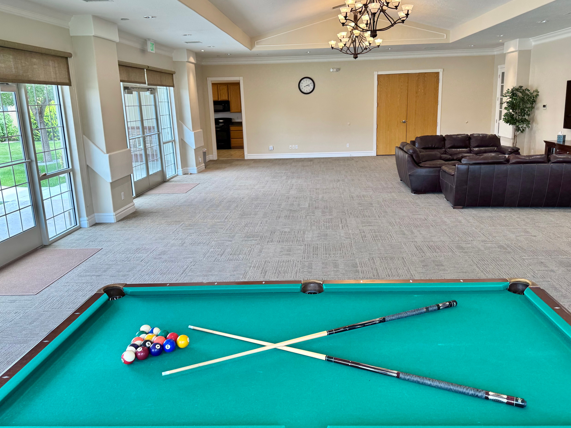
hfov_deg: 67.2
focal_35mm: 26
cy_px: 202
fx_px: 429
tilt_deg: -13.3
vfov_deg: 53.0
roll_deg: -0.5
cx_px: 301
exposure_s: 1/120
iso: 80
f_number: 1.78
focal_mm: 6.76
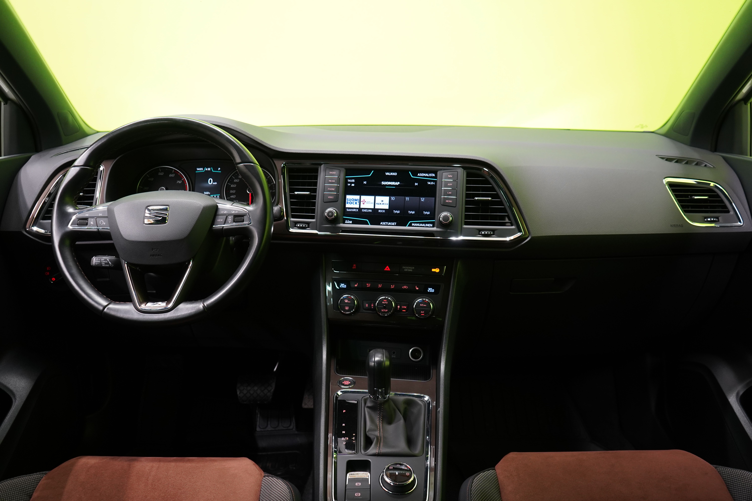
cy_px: 250
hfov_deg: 65.5
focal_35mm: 28
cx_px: 376
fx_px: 585
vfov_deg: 46.4
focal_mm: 28
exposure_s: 1/25
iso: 1250
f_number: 5
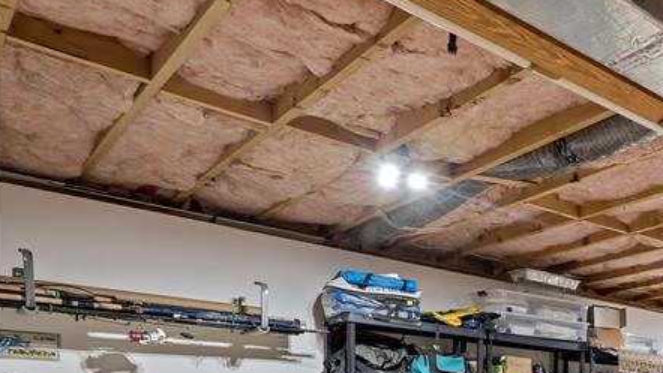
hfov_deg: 39.1
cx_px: 806
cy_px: 456
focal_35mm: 36
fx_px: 633
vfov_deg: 28.3
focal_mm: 14
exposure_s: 1/1.67
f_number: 9
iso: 320
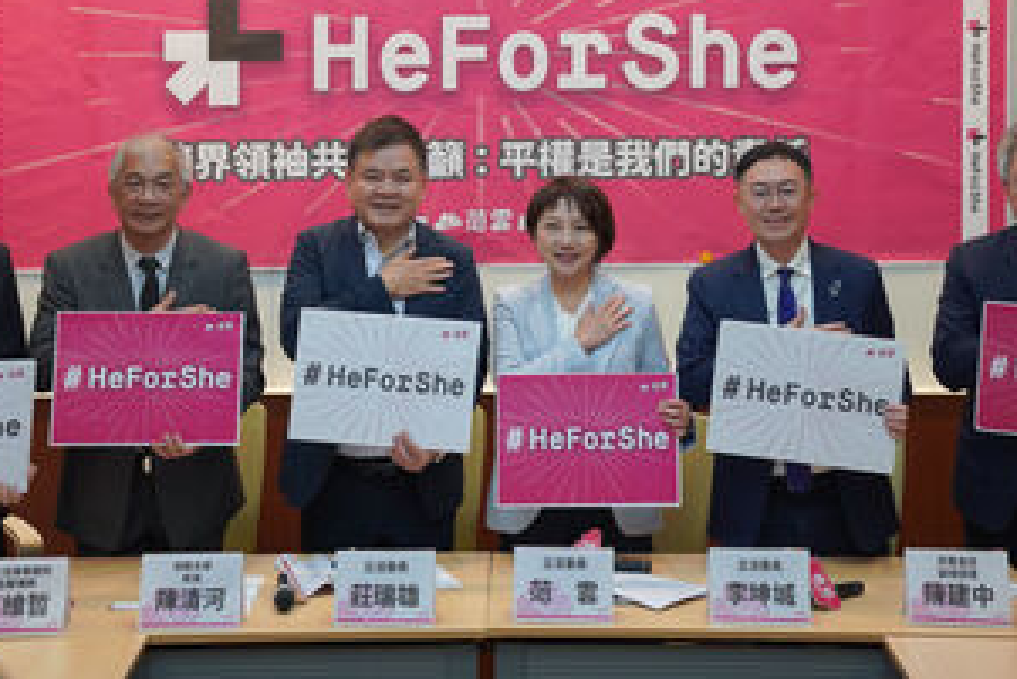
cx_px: 463
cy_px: 242
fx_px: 1950
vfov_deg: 19.7
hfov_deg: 29.2
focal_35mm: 69
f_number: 4
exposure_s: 1/160
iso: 1000
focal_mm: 52
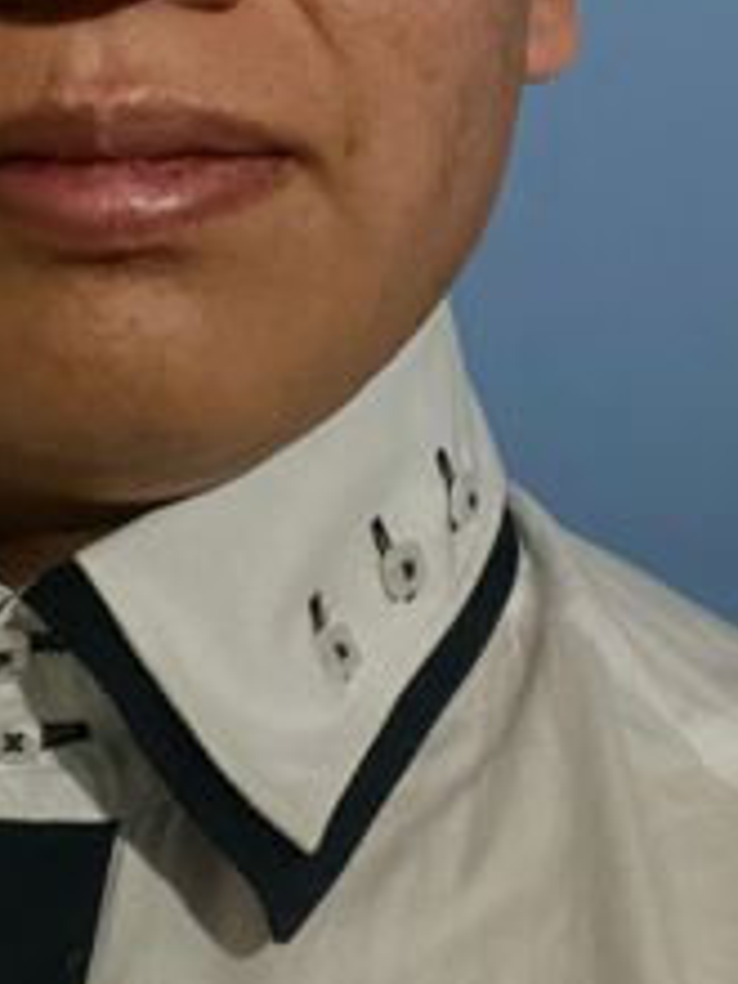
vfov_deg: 23.8
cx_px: 183
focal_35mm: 80
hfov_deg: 18.3
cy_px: 110
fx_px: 2274
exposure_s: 1/23
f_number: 2.2
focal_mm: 2.71
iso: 800
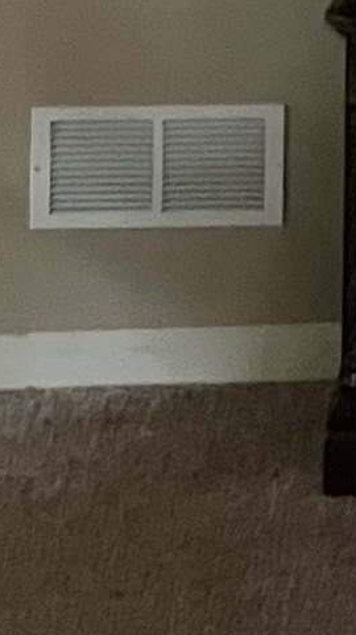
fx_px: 3042
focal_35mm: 181
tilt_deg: -0.4
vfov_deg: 10.9
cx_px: 858
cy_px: -615
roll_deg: +0.2
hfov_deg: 6.4
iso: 640
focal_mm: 5.1
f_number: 1.6
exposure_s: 1/30
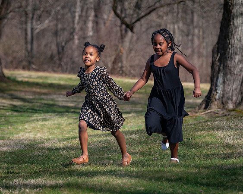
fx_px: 1379
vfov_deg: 8.1
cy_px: 132
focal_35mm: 192
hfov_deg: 10.1
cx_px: 119
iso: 250
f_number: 4
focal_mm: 116
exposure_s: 1/1600
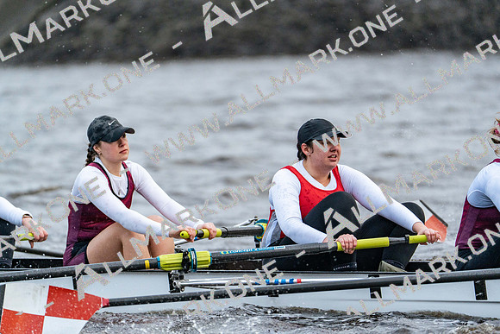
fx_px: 6585
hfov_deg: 4.3
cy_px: 167
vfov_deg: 2.9
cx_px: 250
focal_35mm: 474
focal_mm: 474
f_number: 6.3
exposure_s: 1/1600
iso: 3200
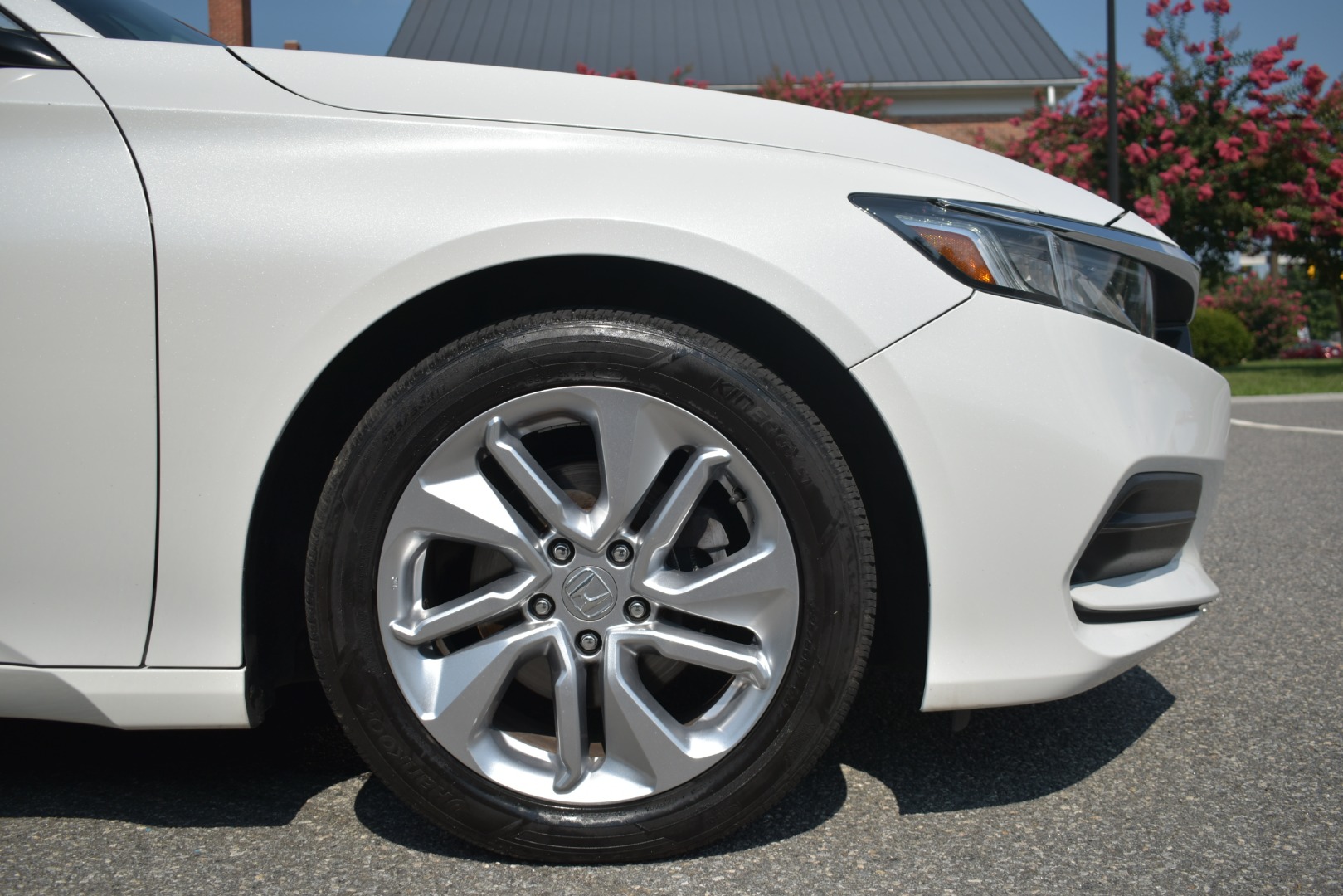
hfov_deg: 55.1
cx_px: 672
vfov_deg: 38.4
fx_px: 1287
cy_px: 448
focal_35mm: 34
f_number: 3.8
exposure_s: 1/1250
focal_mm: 23
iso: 100
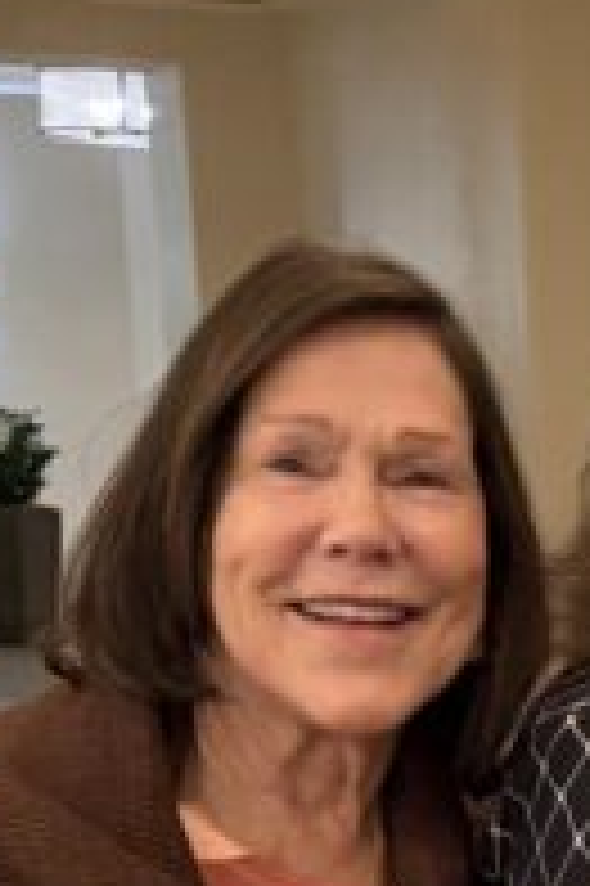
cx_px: 1450
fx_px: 3201
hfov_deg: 9.3
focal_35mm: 130
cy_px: 1232
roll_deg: -0.3
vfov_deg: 14.9
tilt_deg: -14.3
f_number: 1.78
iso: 800
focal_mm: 6.76
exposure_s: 1/60
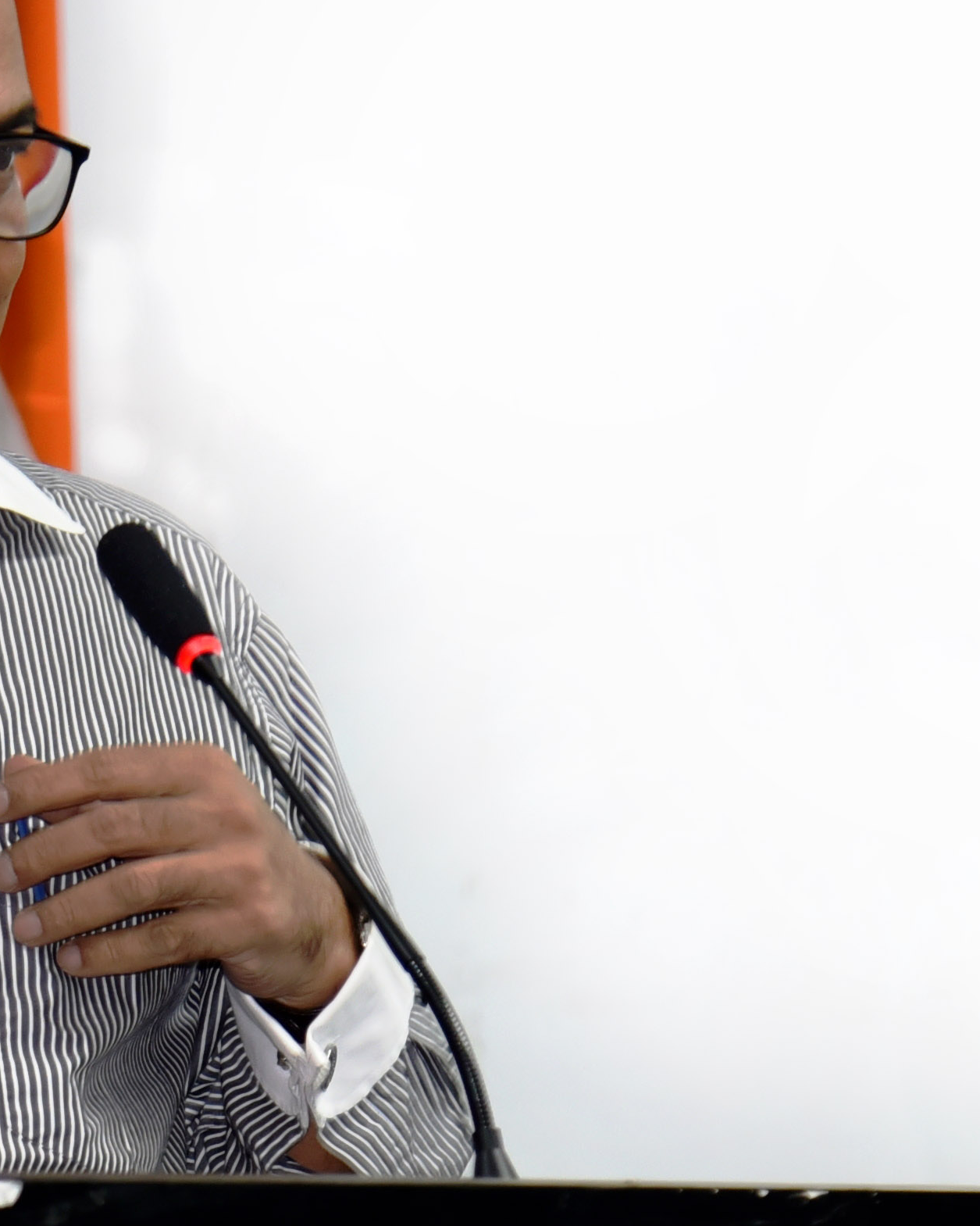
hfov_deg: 5.7
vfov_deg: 7.2
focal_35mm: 270
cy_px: 693
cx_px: -146
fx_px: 9790
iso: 800
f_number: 4.5
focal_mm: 75
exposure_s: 1/80
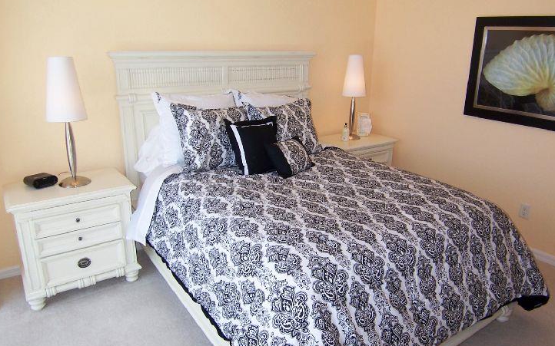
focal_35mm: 27
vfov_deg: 46.0
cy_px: 169
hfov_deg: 68.4
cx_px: 288
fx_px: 408
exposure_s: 1/60
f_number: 2.8
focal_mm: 3.8
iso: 64
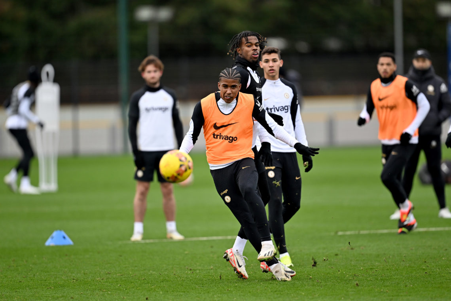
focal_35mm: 400
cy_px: 150
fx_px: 5011
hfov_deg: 5.2
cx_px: 226
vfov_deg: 3.4
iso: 800
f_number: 2.8
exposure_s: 1/2000
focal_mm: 400
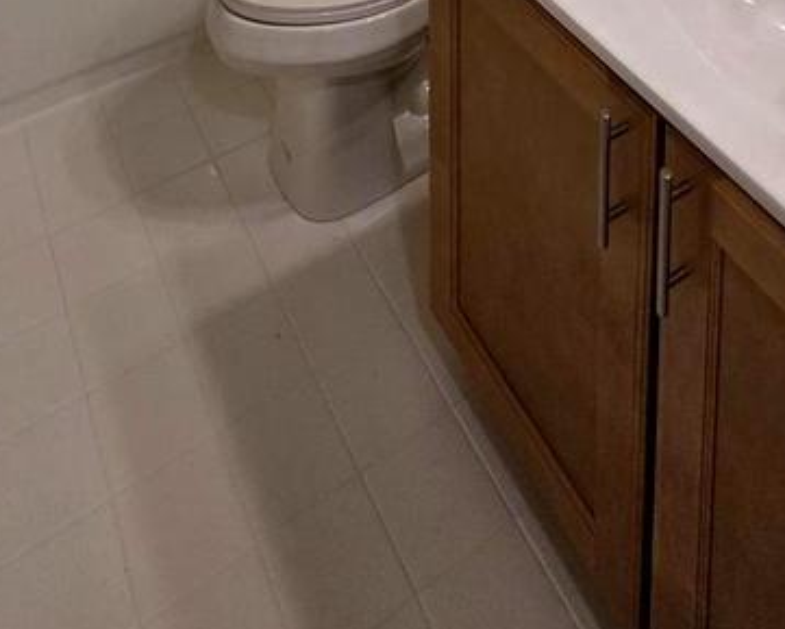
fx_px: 883
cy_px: -514
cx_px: 413
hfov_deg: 47.9
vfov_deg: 22.1
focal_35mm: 38
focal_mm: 2.2
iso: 80
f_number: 1.9
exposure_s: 1/120
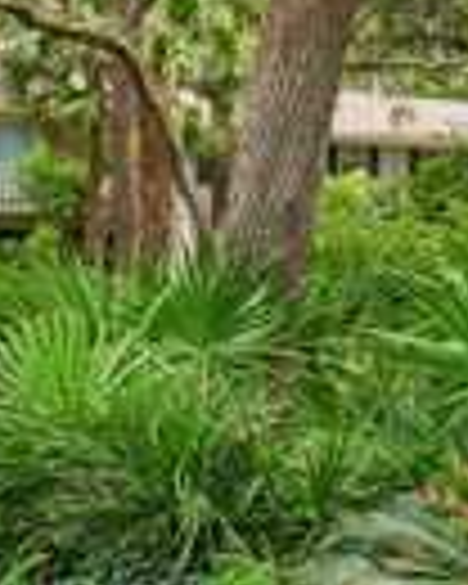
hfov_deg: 12.3
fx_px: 1697
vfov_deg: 19.6
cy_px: 277
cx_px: 1134
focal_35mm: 98
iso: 250
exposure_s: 1/40
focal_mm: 17
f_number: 8
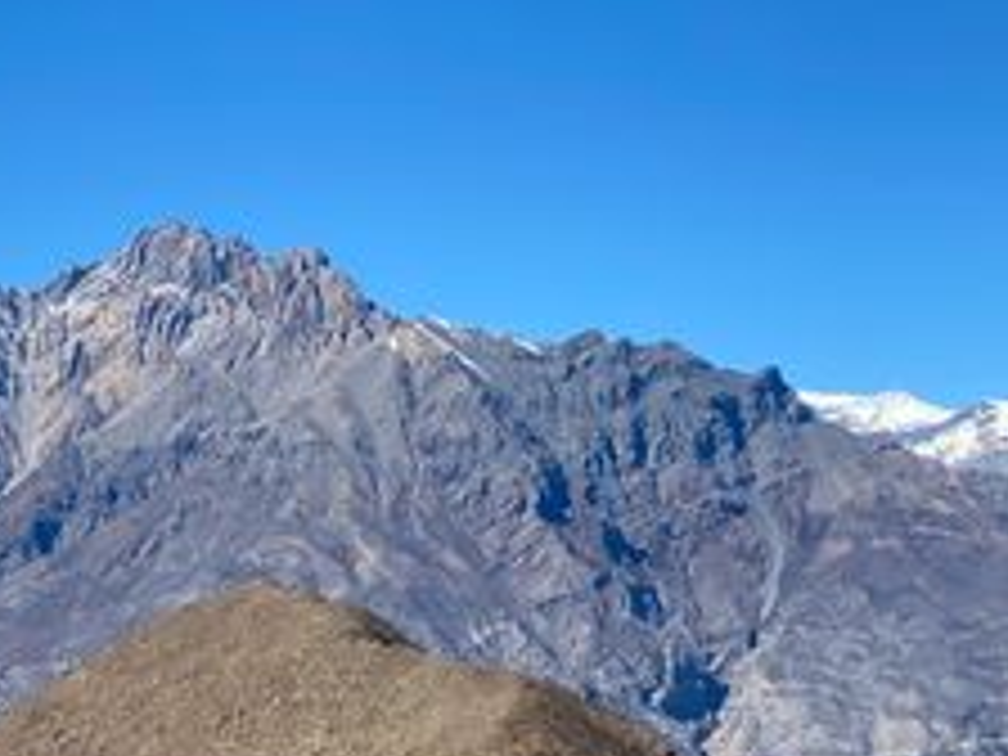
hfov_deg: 16.4
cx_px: 153
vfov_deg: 12.3
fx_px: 3465
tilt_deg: -1.4
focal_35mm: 119
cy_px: 752
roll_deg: -0.6
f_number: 2
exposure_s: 1/1597
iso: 20
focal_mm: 6
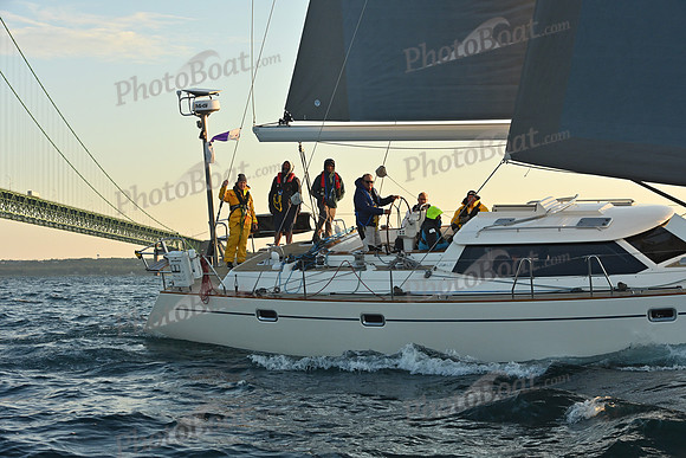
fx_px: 1334
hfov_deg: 28.8
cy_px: 229
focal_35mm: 70
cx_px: 343
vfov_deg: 19.5
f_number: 8
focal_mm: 70
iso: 800
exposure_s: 1/800
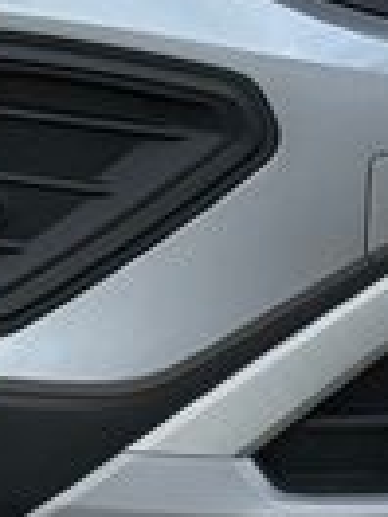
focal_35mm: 347
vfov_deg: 5.6
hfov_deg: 4.3
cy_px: -360
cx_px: 178
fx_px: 5186
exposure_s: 1/2762
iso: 64
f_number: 1.78
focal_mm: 6.76
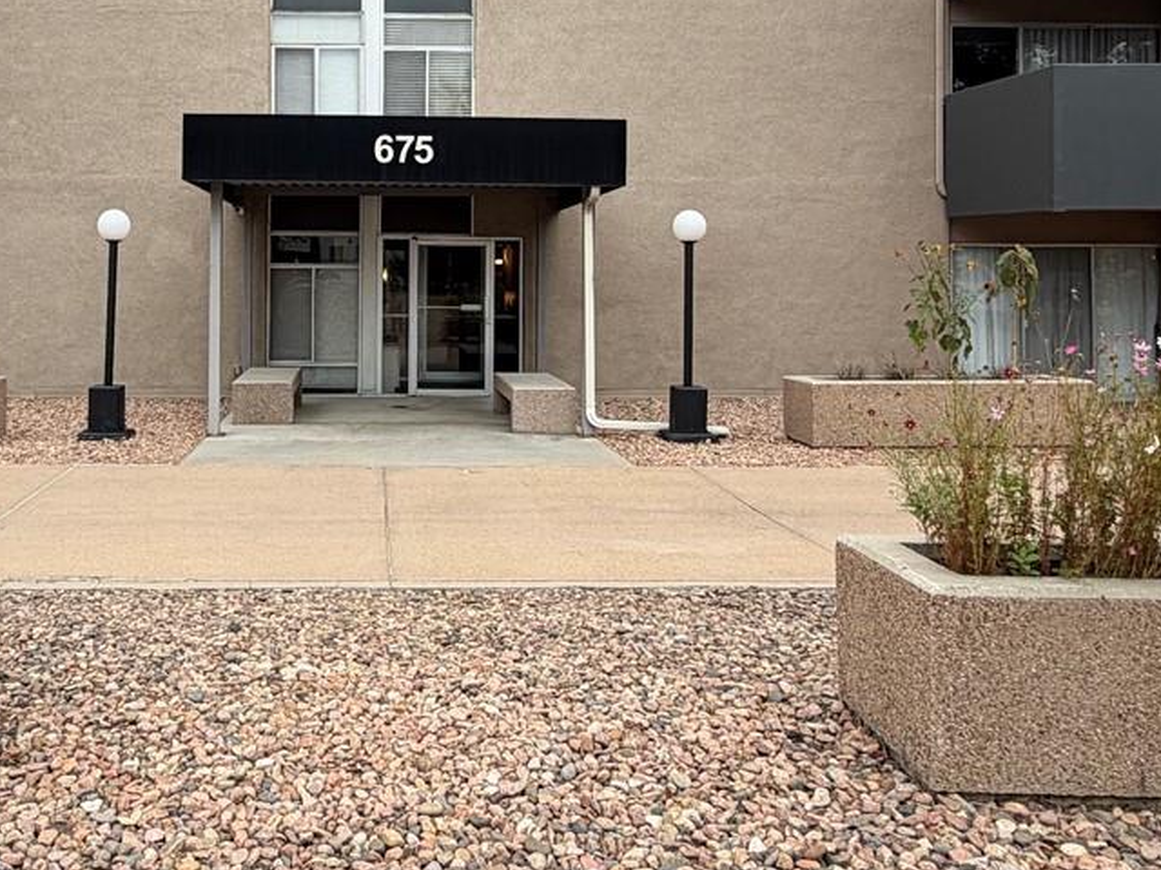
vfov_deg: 39.9
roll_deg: -0.2
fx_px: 1174
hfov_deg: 51.6
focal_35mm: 35
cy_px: 252
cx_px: 386
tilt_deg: +0.6
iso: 40
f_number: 2.2
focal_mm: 2.22
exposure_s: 1/220
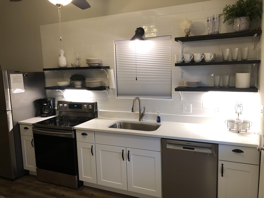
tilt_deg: -8.8
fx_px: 214
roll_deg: +2.8
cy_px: 99
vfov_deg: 49.7
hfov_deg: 63.4
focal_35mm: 28
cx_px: 132
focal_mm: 3.99
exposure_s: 1/17
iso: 40
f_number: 1.8
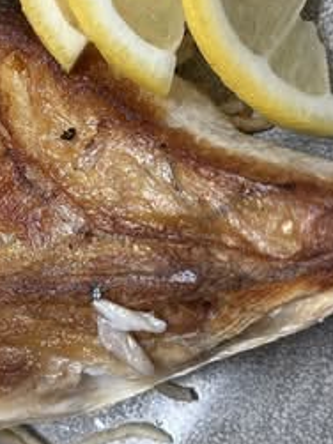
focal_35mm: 76
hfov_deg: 18.8
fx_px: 976
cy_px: 174
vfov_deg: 25.6
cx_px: -11
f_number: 1.5
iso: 125
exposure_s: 1/60
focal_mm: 5.7
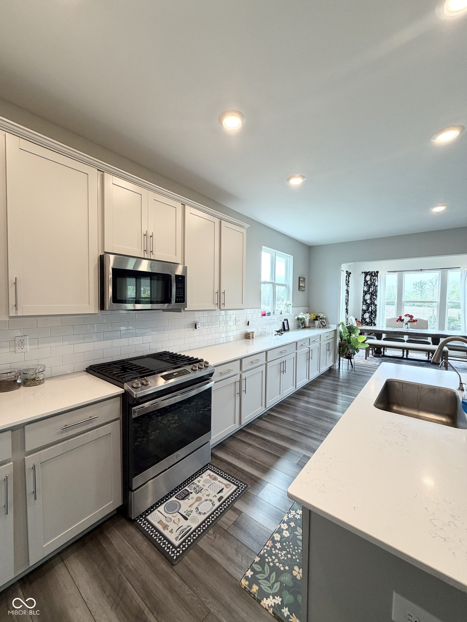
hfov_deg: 85.7
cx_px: 234
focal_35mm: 14
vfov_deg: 102.1
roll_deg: -0.9
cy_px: 311
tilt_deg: -2.7
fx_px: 252
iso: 160
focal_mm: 2.22
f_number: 2.2
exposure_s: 1/120
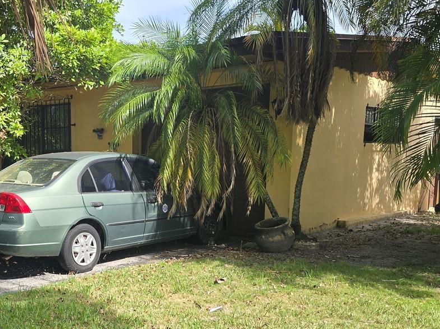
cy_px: 239
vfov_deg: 30.4
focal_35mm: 47
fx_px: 597
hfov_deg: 39.3
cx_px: 107
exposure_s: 1/348
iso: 12
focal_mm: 6.3
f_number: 1.7
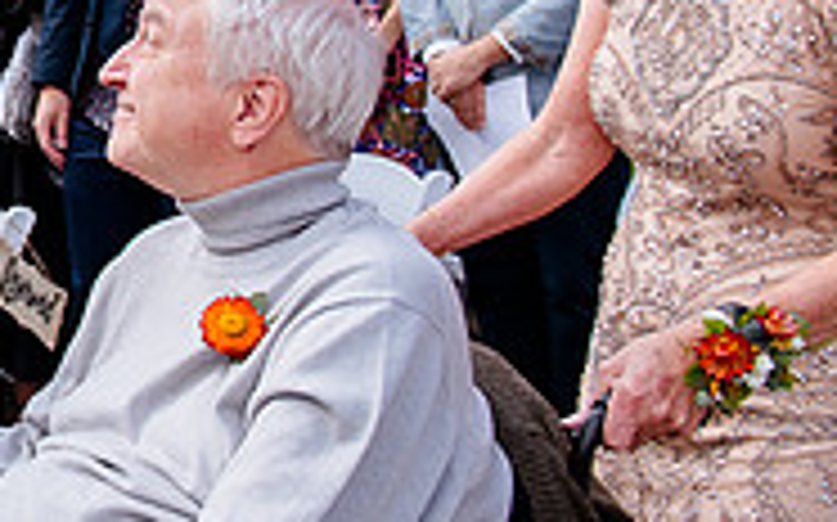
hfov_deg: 20.3
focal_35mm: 89
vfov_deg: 14.2
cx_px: -387
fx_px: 2029
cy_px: -94
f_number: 4.5
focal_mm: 28
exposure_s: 1/500
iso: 200
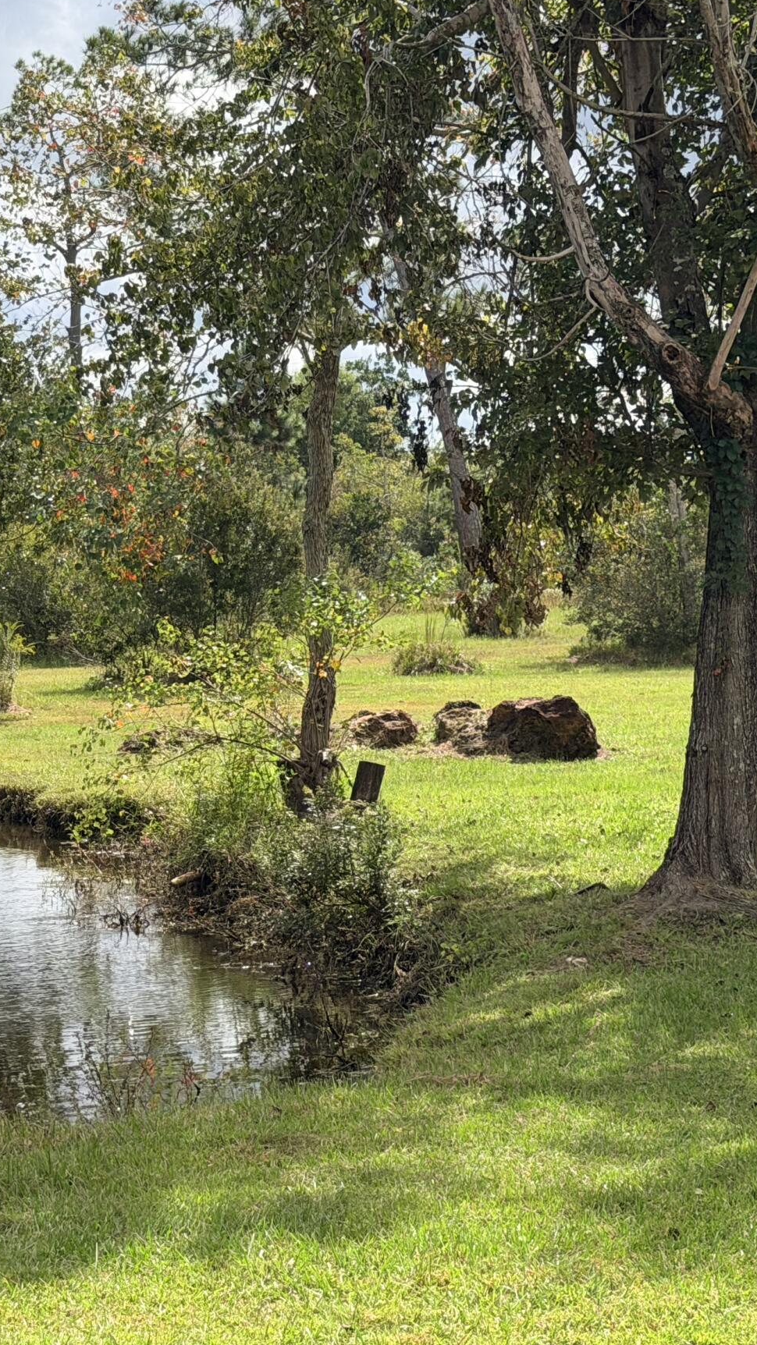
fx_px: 3247
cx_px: 116
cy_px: 779
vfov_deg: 23.4
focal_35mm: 91
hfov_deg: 13.2
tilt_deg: -4.5
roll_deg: +1.5
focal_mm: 6.76
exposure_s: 1/4878
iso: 80
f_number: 1.78
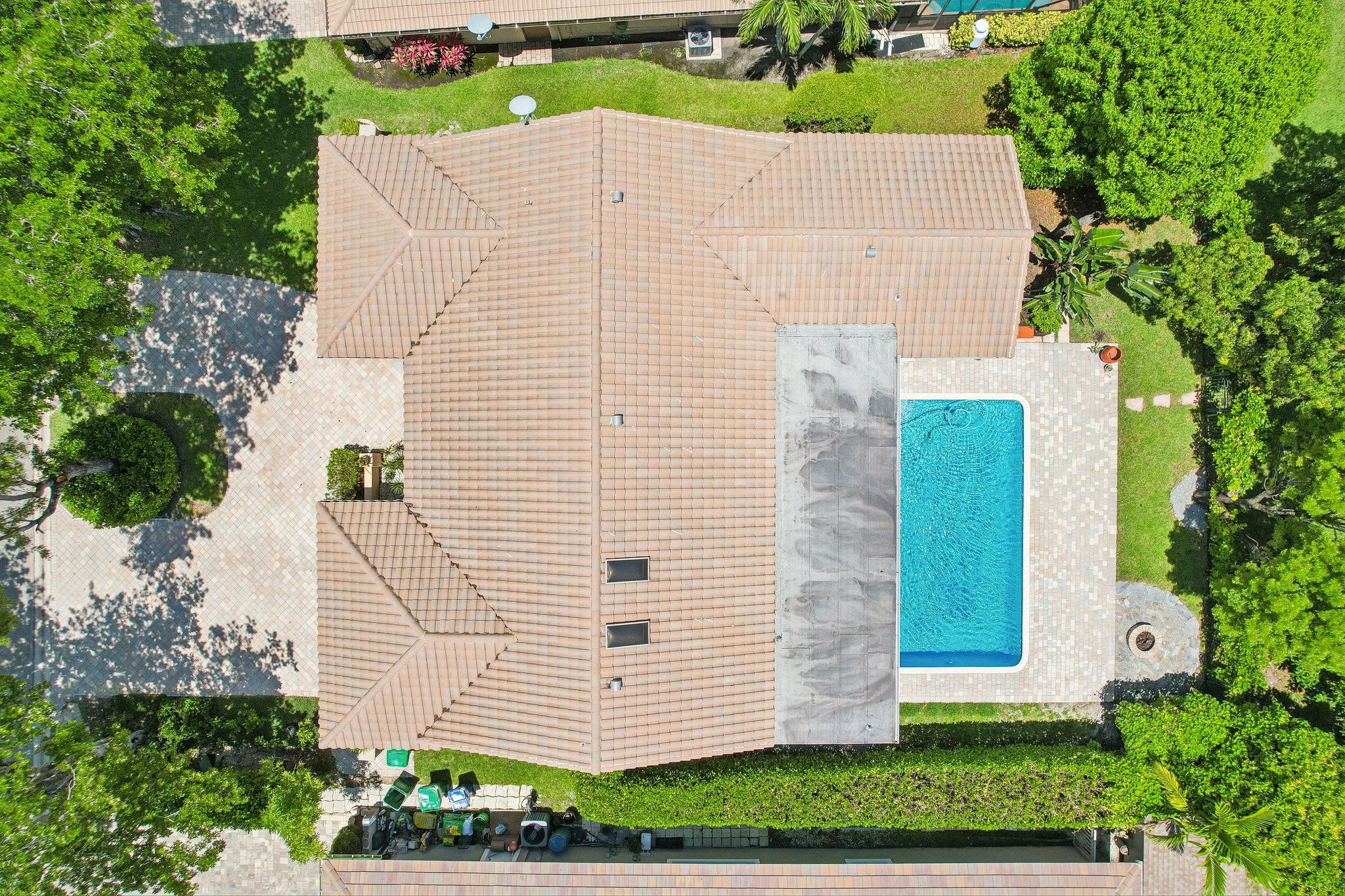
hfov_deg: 78.6
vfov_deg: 57.2
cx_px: 672
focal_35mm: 22
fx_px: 822
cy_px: 448
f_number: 2.8
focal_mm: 8.4
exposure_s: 1/2500
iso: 100
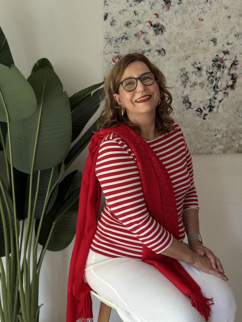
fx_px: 447
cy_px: 161
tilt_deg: -9.5
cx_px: 121
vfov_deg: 39.7
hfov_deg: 30.3
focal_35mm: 48
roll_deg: -0.3
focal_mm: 6.76
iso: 100
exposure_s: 1/67
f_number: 1.78
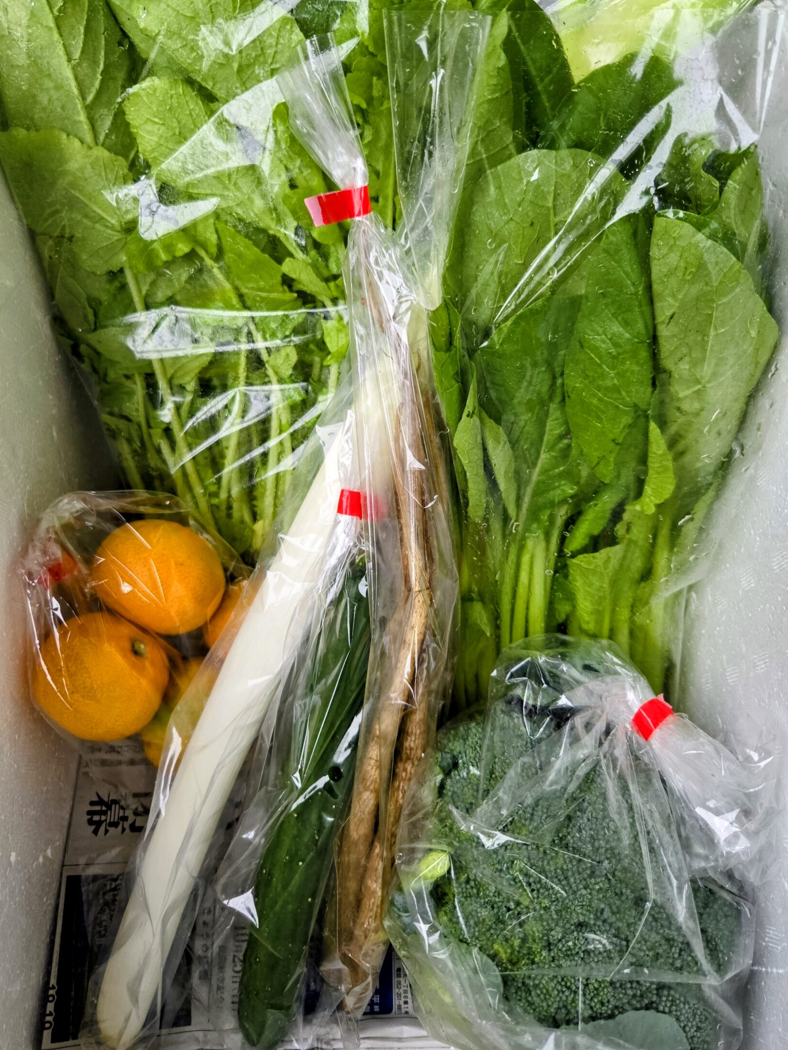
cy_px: 450
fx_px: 819
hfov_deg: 51.4
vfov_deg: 65.0
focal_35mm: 27
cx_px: 403
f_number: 1.8
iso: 200
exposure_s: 1/180
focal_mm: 5.4
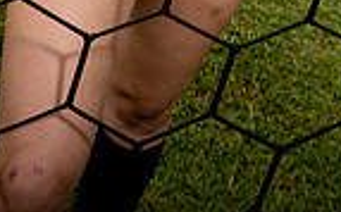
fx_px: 984
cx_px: 272
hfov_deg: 19.5
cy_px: -317
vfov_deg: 10.4
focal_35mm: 106
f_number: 6.3
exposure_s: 1/250
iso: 100
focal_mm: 33
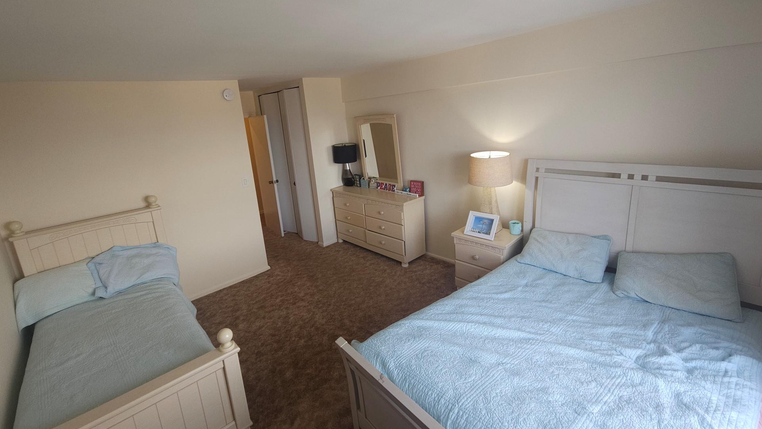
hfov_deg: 103.0
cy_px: 192
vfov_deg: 70.3
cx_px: 367
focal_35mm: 15
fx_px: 303
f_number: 2.2
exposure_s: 1/40
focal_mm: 2.2
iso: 50
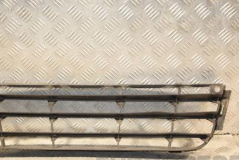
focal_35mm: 66
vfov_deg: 20.6
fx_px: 438
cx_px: 84
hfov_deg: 30.3
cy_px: 82
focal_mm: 28
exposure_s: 1/200
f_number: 5
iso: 800
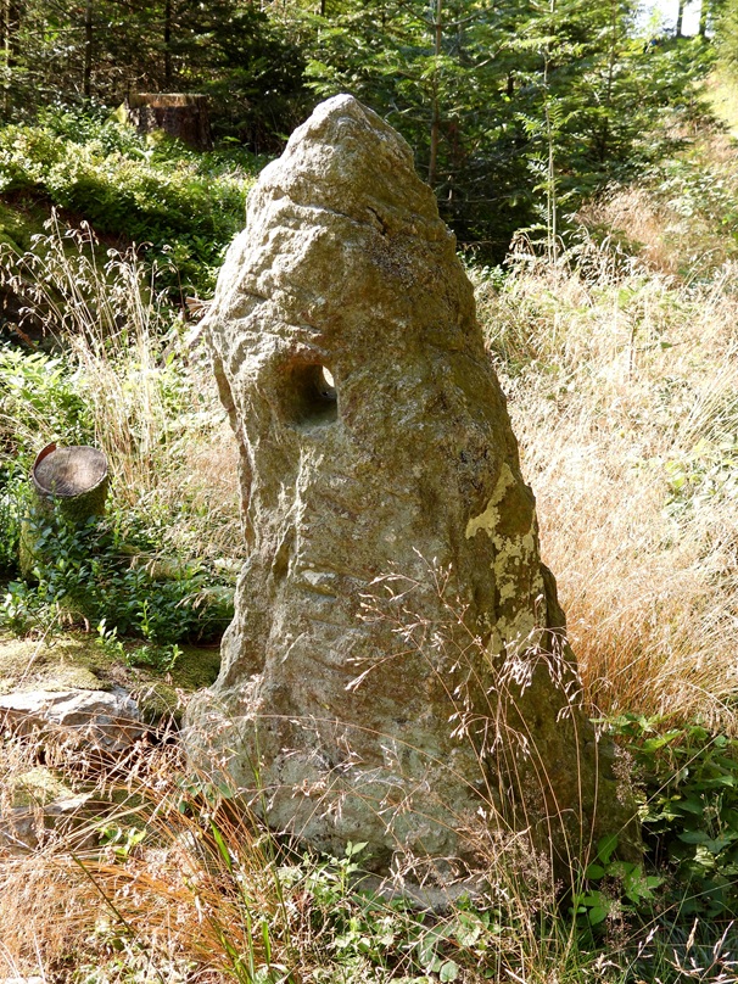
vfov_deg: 40.4
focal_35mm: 47
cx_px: 369
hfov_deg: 30.9
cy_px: 492
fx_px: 1336
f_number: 3.2
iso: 100
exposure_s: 1/160
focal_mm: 8.4
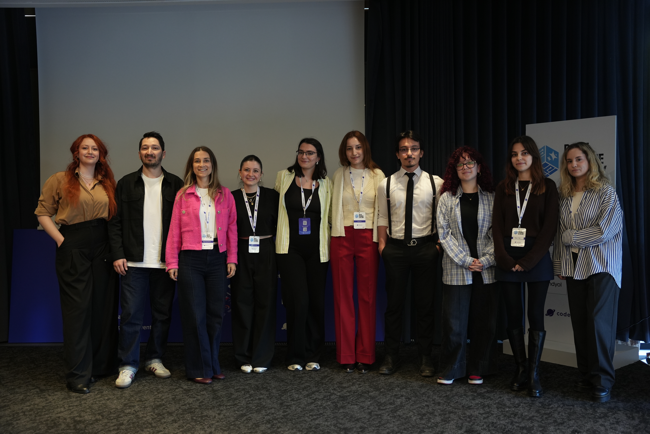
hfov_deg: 51.5
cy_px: 217
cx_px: 325
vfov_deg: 35.7
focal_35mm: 37
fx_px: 673
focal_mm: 37.3
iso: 1250
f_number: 2.8
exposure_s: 1/125
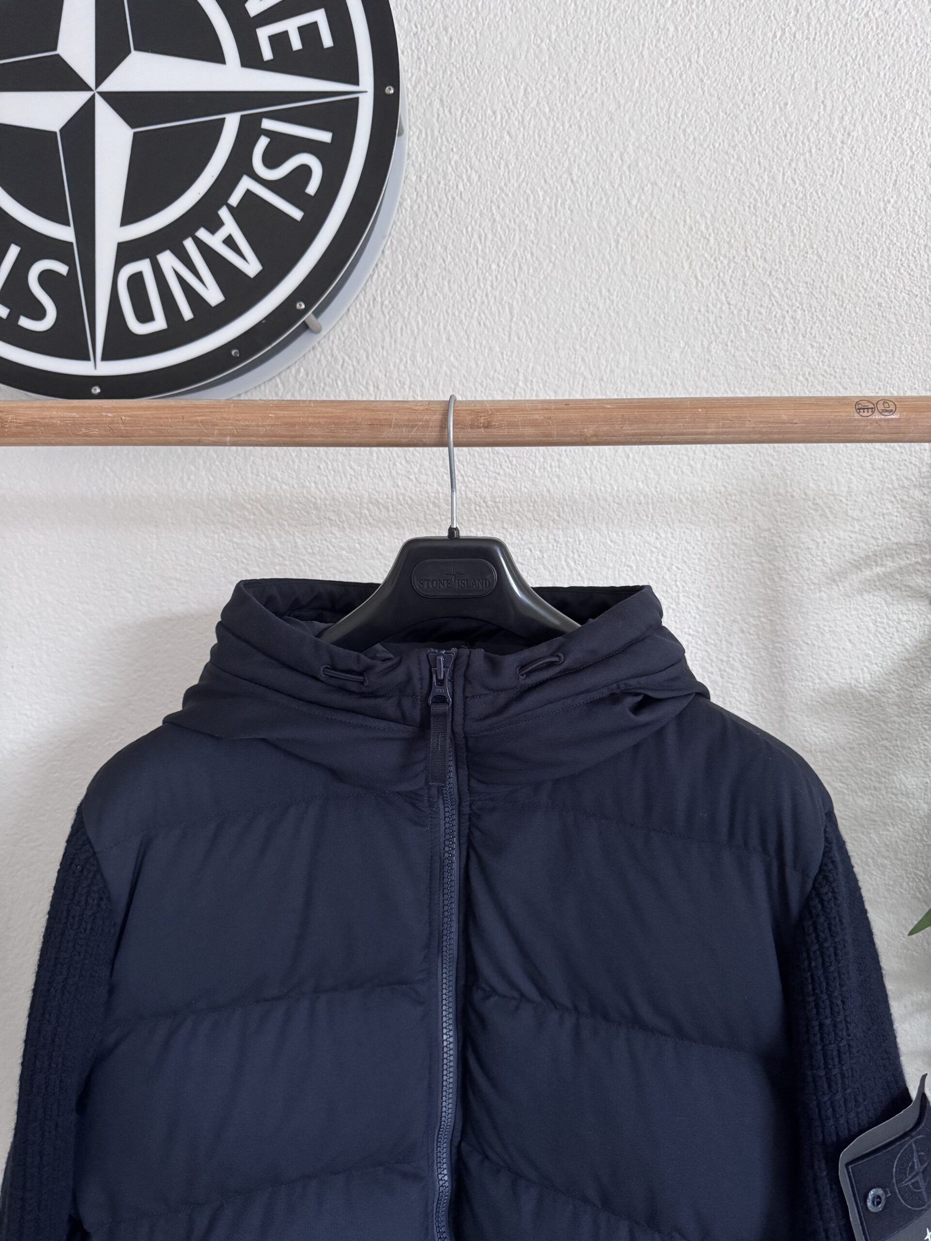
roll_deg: +0.0
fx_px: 861
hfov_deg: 56.8
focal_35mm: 24
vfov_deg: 71.6
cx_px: 466
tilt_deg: -2.6
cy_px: 620
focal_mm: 6.76
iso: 640
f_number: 1.78
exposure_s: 1/60
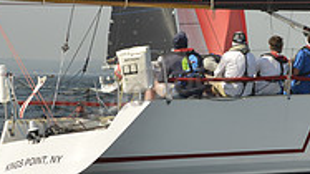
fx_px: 2531
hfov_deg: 7.0
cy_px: -22
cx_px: 363
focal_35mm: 308
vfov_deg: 3.9
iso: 200
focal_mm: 95
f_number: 7.1
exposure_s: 1/1600
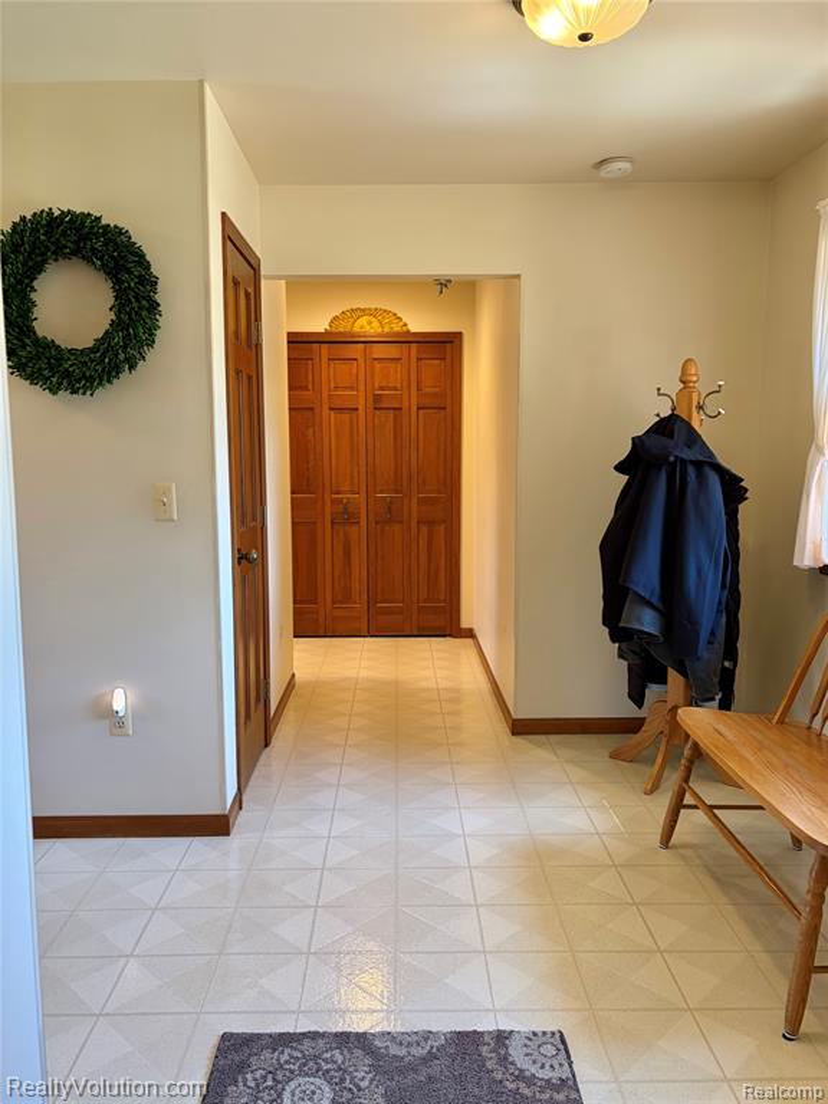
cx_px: 414
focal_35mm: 26
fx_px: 829
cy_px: 552
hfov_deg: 53.1
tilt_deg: -6.5
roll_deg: +1.7
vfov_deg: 67.3
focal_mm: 5.96
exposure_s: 1/60
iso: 160
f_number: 1.6
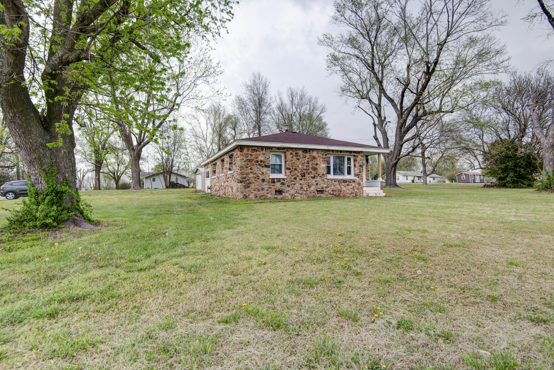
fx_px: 277
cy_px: 185
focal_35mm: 18
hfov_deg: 90.0
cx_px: 277
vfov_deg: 67.4
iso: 100
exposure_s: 1/60
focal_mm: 18
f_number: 6.3
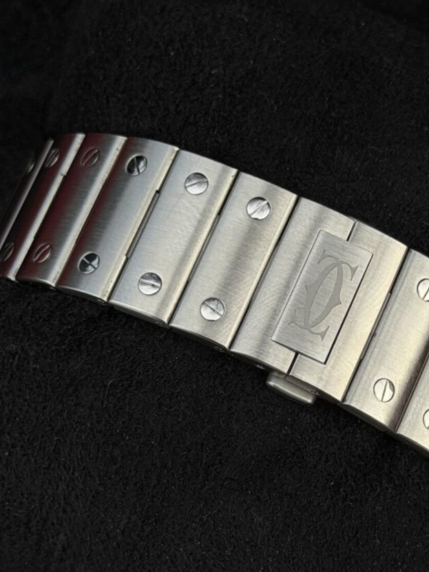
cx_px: 333
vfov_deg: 17.7
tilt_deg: -73.2
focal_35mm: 111
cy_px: 336
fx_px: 1833
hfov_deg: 13.3
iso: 64
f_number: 1.78
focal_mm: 6.76
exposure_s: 1/1222
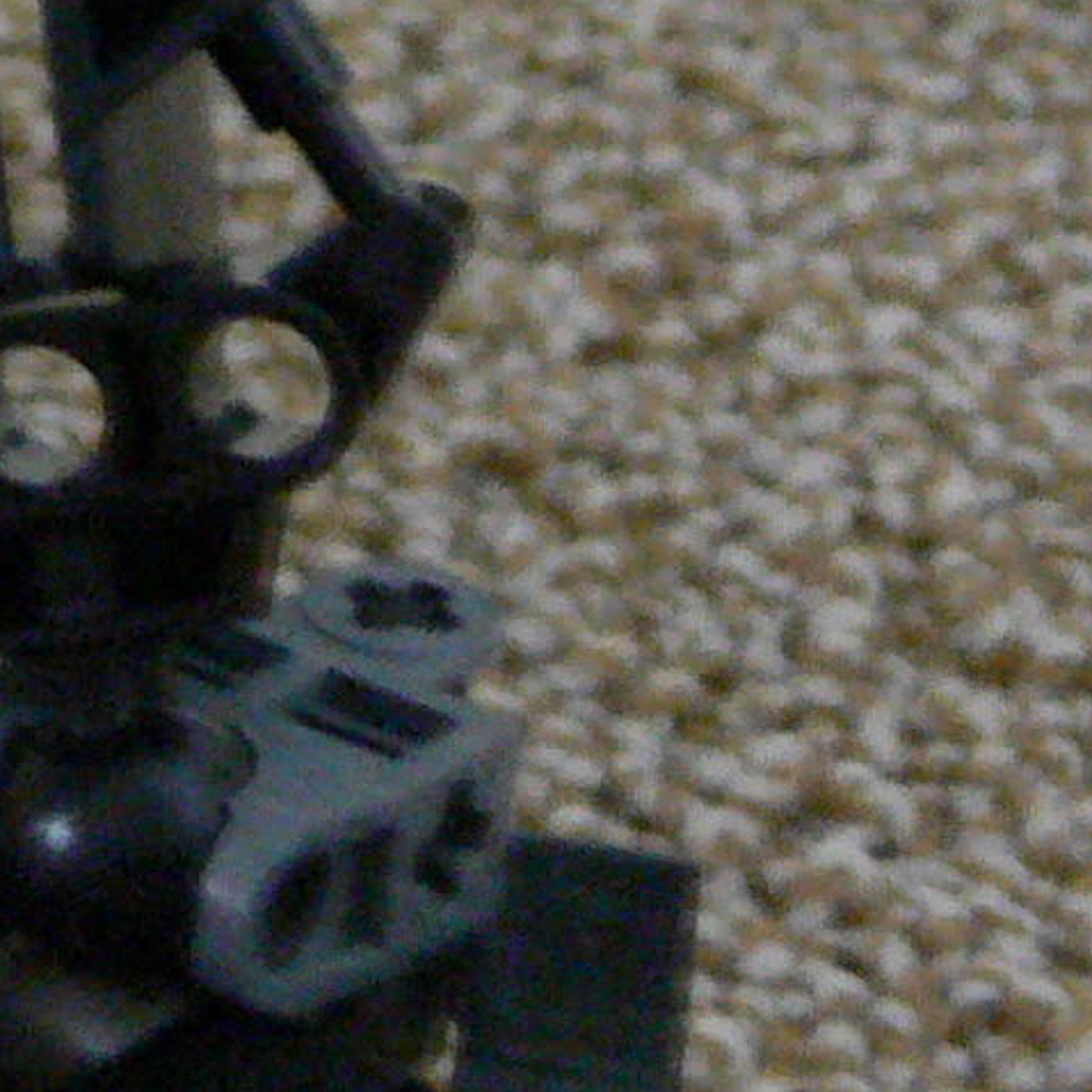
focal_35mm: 302
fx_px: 10778
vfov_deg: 5.6
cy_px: -1647
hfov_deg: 5.6
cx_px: -1739
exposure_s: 1/4
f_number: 3.2
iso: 200
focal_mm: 10.5
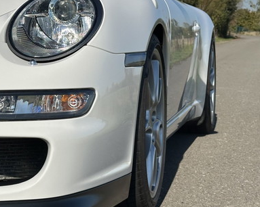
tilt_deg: -5.2
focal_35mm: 94
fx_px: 723
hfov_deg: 19.8
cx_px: 1
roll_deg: -2.2
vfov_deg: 16.4
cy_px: 101
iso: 64
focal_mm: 6.86
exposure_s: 1/5000
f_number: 1.78
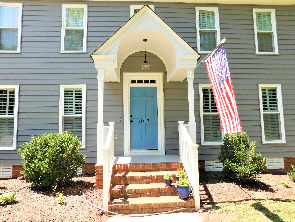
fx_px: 196
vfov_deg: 58.9
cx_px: 148
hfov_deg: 73.9
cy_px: 111
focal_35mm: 23
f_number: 3
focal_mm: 4
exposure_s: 1/500
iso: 125
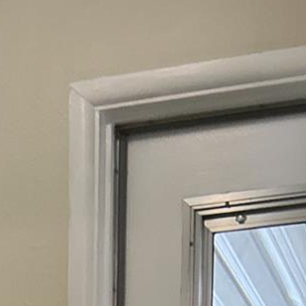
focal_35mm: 125
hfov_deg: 13.4
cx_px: -99
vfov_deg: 11.9
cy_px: 675
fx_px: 1250
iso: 80
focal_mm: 3
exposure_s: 1/60
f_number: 1.8
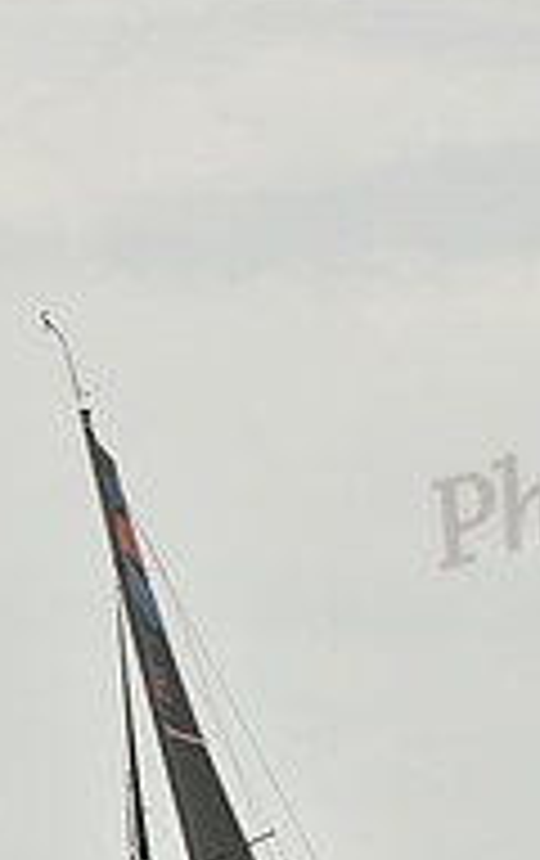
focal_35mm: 772
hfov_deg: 1.7
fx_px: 18110
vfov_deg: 2.7
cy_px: 1166
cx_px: 200
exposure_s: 1/1250
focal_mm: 250
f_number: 6.3
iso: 320
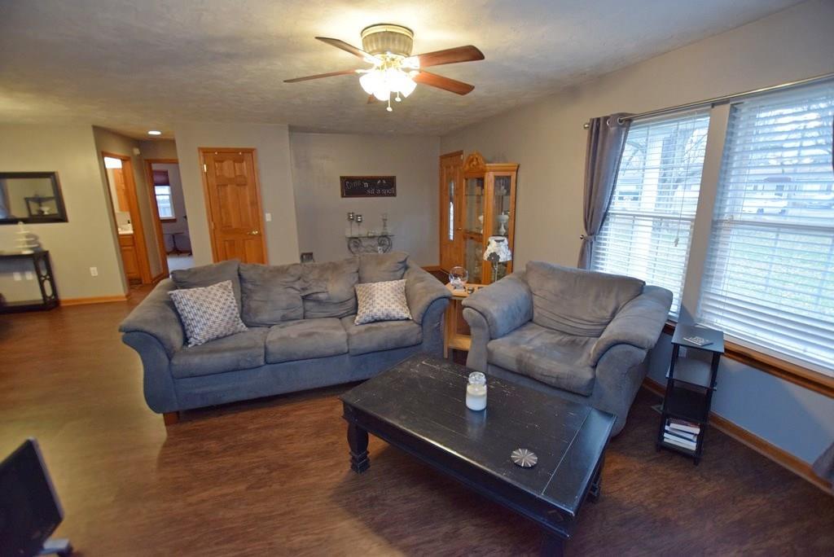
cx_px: 417
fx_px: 348
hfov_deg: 100.4
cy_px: 278
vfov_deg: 77.4
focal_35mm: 15
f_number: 3.5
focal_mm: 10
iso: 1000
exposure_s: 1/60
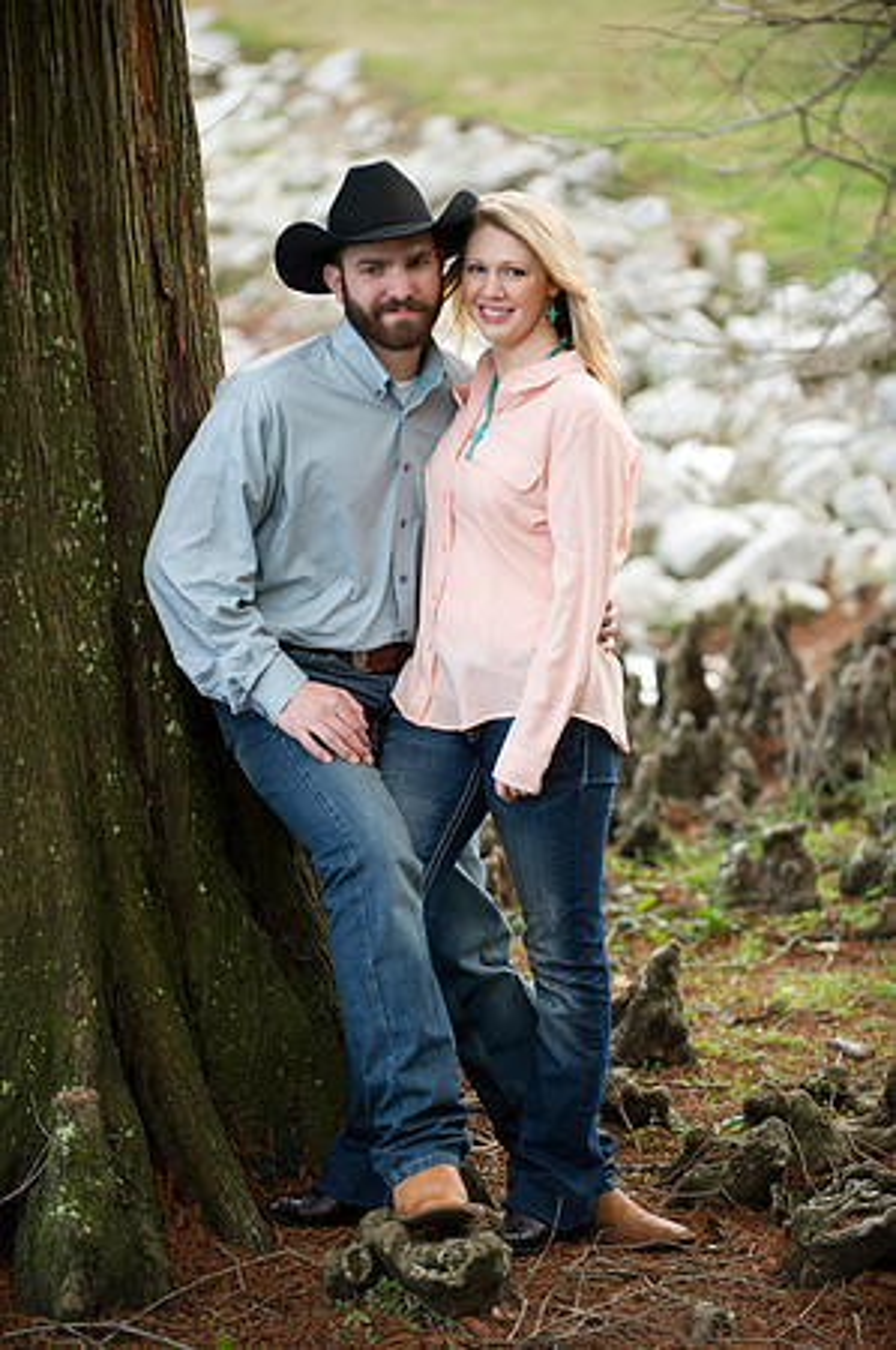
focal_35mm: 140
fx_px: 5238
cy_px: 675
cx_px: 448
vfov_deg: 14.7
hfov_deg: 9.8
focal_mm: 140
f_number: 2.8
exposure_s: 1/160
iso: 250
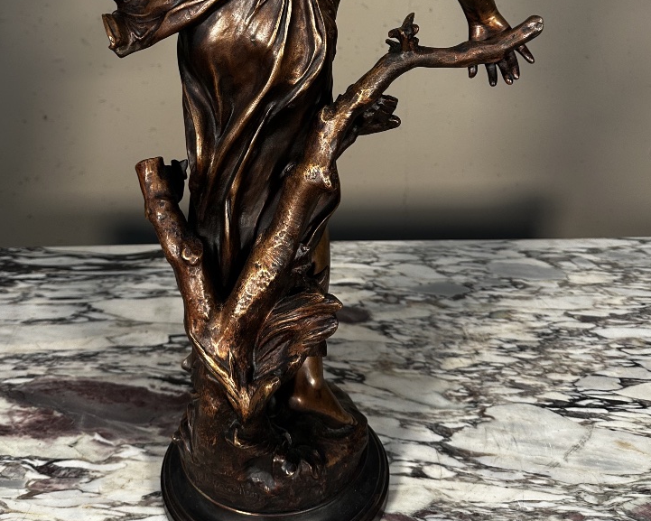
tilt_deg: -15.3
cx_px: 282
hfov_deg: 46.7
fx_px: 752
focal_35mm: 39
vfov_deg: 36.2
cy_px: 68
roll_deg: +1.1
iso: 160
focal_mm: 6.86
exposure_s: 1/100
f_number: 1.78
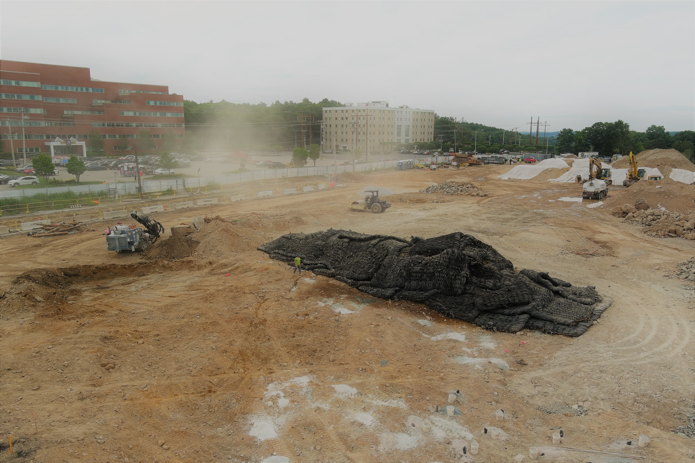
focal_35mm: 29
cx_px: 348
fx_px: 560
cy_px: 232
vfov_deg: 45.0
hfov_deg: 63.7
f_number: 2.8
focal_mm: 10.57
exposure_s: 1/1000
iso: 100
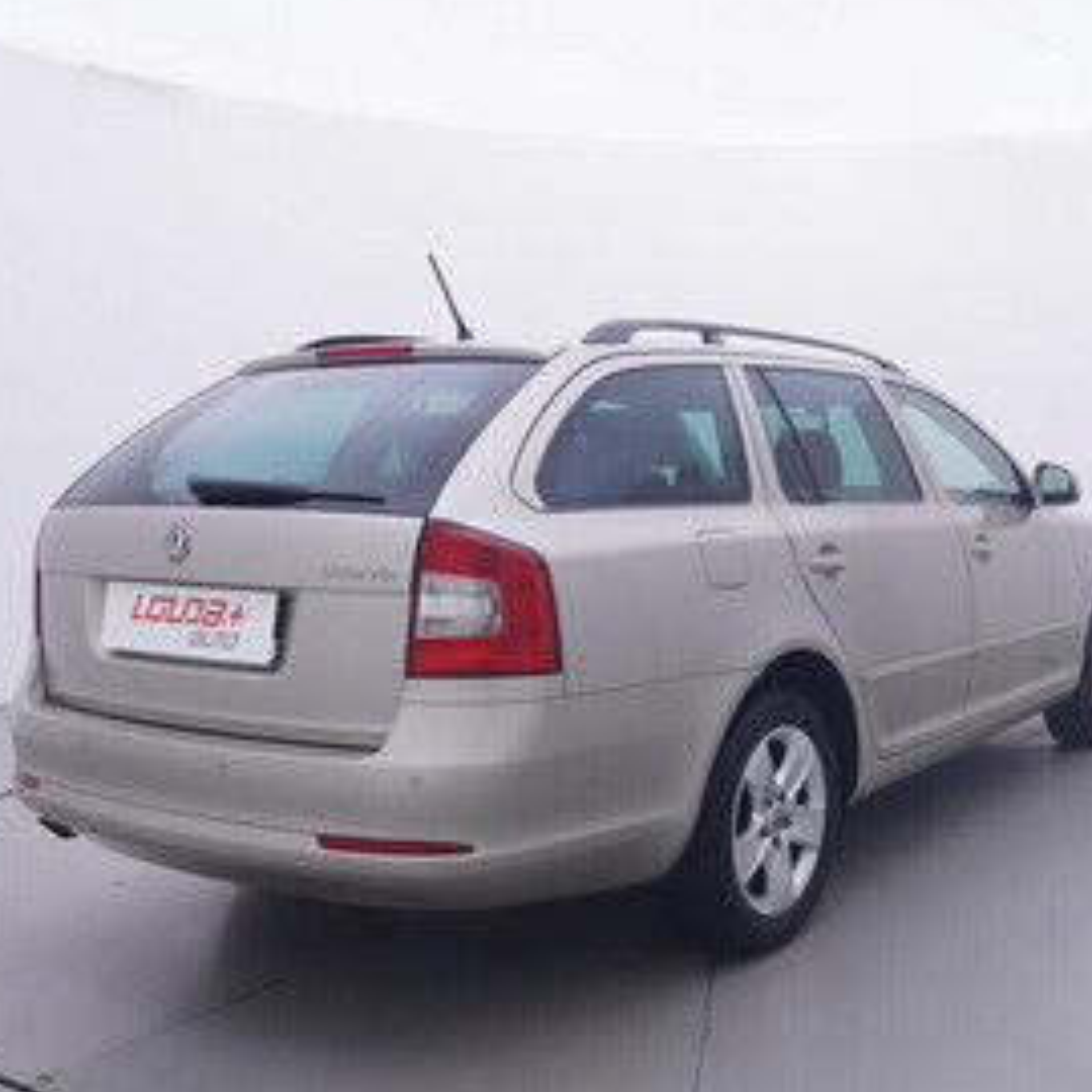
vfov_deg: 43.0
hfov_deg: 41.9
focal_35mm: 39
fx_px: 1387
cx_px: 791
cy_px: 516
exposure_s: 1/80
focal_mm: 15
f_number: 5
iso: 200
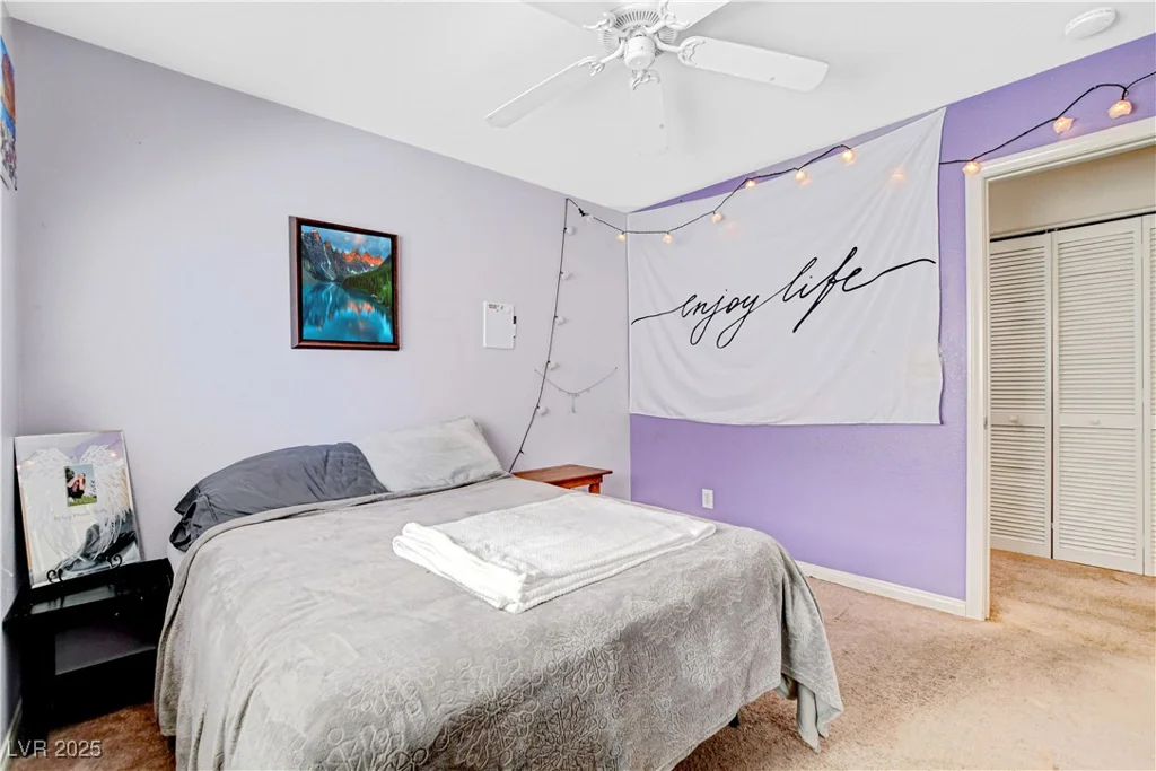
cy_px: 386
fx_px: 482
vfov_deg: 77.3
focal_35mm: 15
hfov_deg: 100.4
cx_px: 578
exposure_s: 1/10
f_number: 8
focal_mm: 10
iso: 800
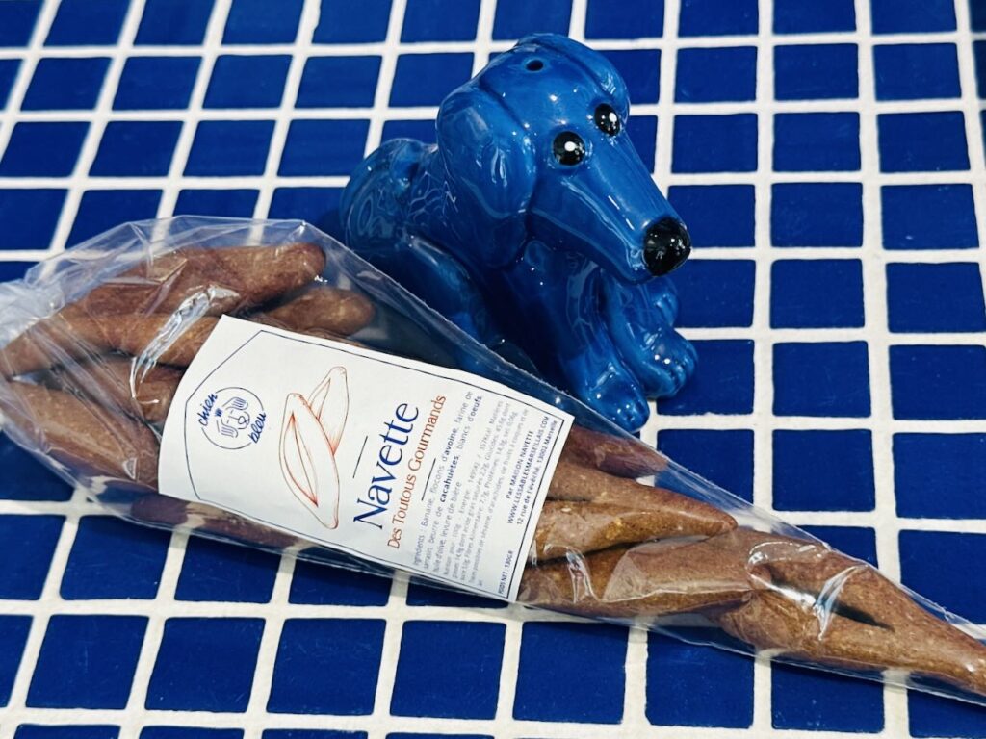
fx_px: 1367
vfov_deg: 30.3
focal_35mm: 48
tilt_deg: -53.4
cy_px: 370
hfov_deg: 39.7
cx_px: 493
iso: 50
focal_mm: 6.86
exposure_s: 1/100
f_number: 1.78
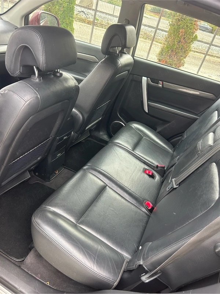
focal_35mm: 26
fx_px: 220
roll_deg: -16.4
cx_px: 110
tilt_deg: -33.3
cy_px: 147
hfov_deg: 53.1
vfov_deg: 67.3
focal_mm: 5.7
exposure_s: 1/60
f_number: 1.5
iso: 160
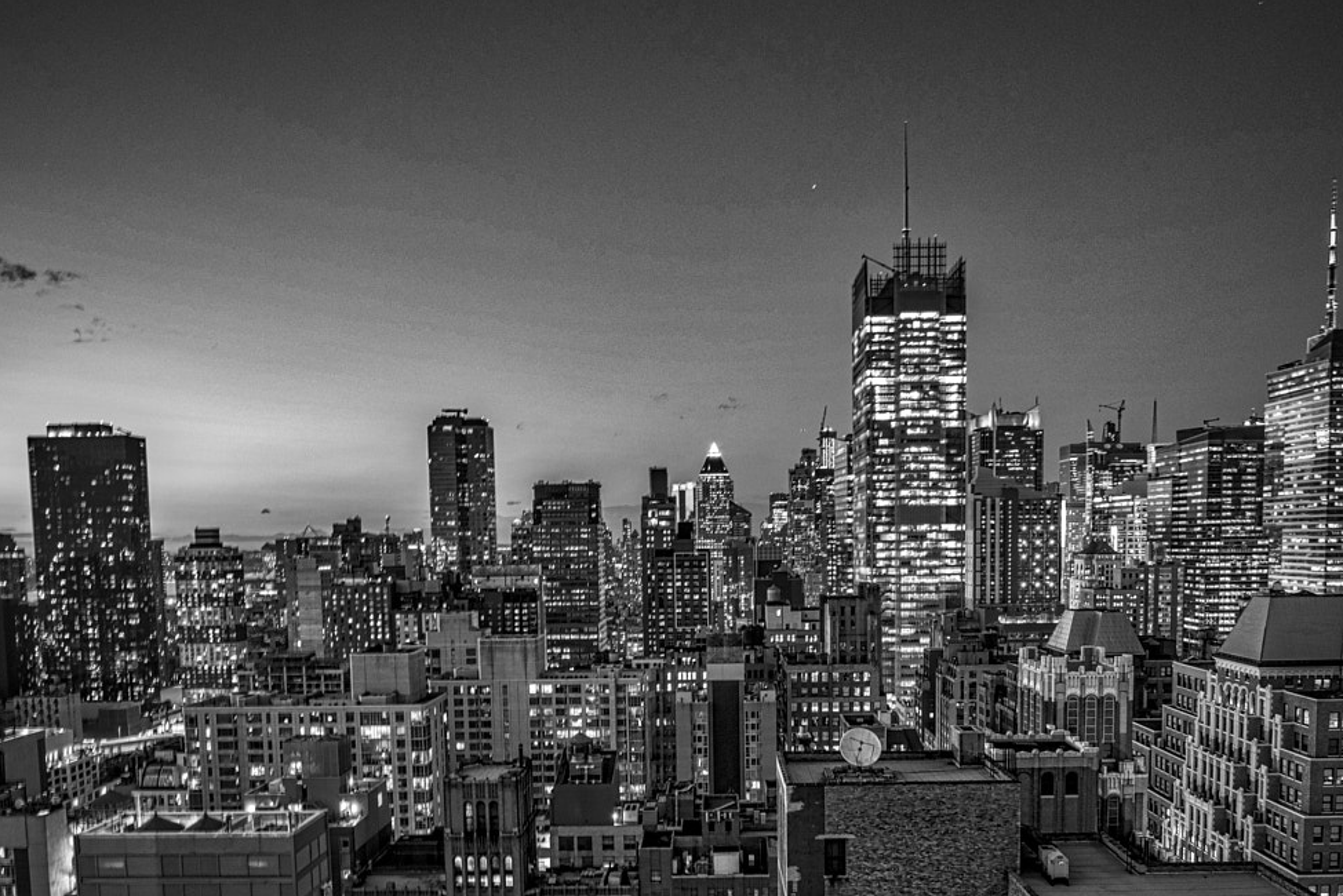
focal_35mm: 23
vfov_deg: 53.9
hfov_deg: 76.0
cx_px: 702
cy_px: 609
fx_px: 858
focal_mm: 14
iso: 400
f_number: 2.8
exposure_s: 1/5
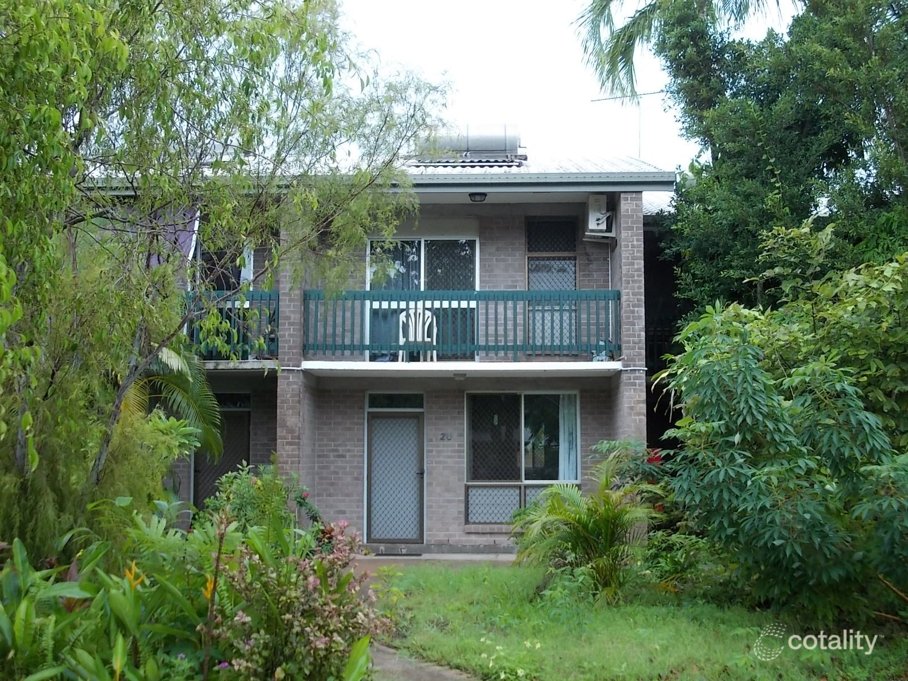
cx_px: 454
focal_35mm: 43
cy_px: 340
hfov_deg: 43.9
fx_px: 1128
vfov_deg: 33.6
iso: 100
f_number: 3.3
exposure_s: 1/30
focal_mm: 6.1
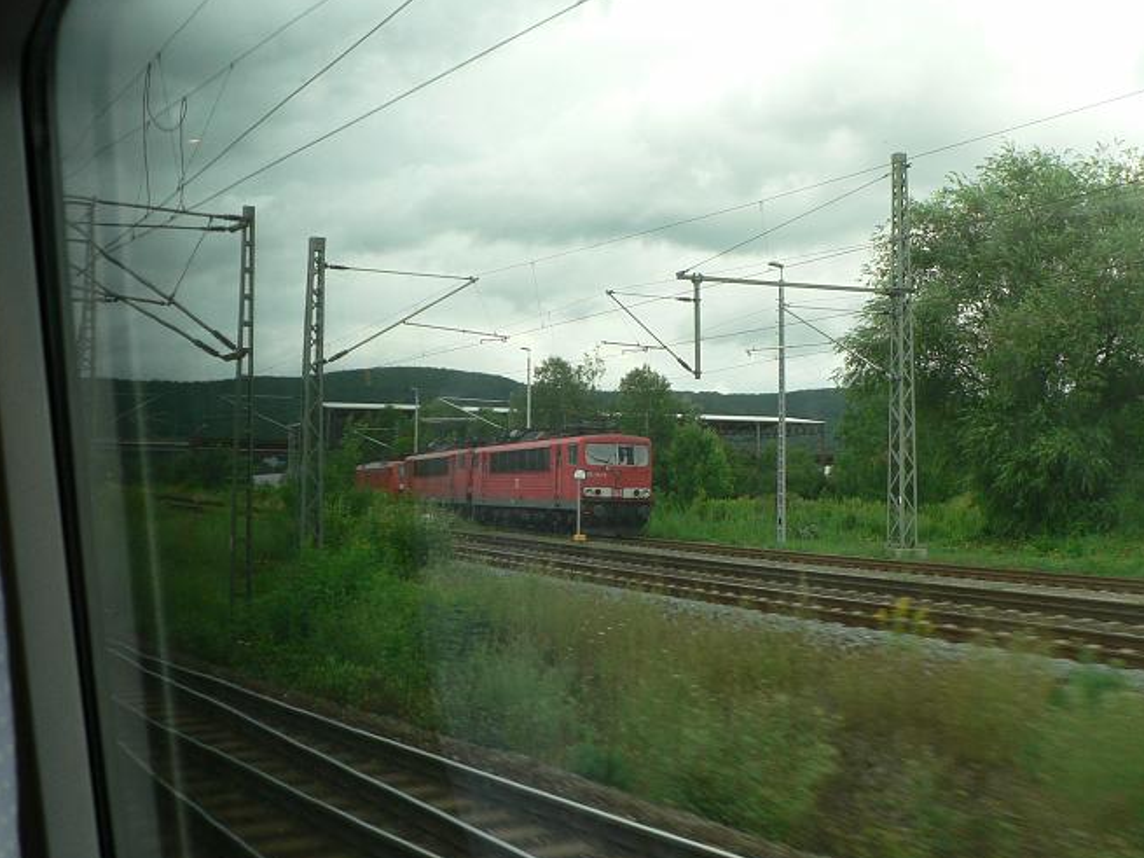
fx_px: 1454
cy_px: 402
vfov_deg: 32.9
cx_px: 594
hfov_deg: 42.9
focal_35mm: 44
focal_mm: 6
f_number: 4
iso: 80
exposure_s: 1/100
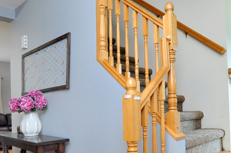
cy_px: 100
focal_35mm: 33
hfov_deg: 57.2
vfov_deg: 39.5
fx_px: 211
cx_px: 127
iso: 800
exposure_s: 1/50
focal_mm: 10
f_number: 4.5
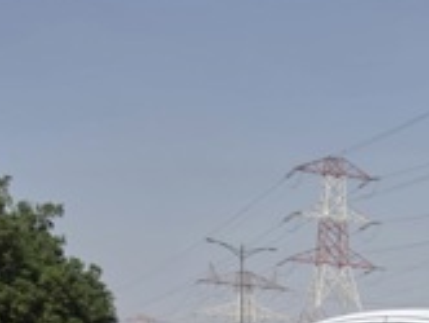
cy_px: 563
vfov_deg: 15.5
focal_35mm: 83
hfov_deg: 22.5
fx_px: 1030
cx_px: 445
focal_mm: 6.5
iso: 40
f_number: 1.4
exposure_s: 1/7939
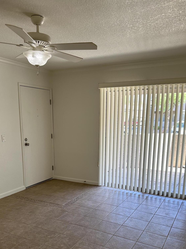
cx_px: 91
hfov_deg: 44.2
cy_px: 163
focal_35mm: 32
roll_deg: -1.0
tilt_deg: -9.6
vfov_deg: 55.8
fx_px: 229
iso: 125
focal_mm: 6.86
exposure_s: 1/120
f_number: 1.78
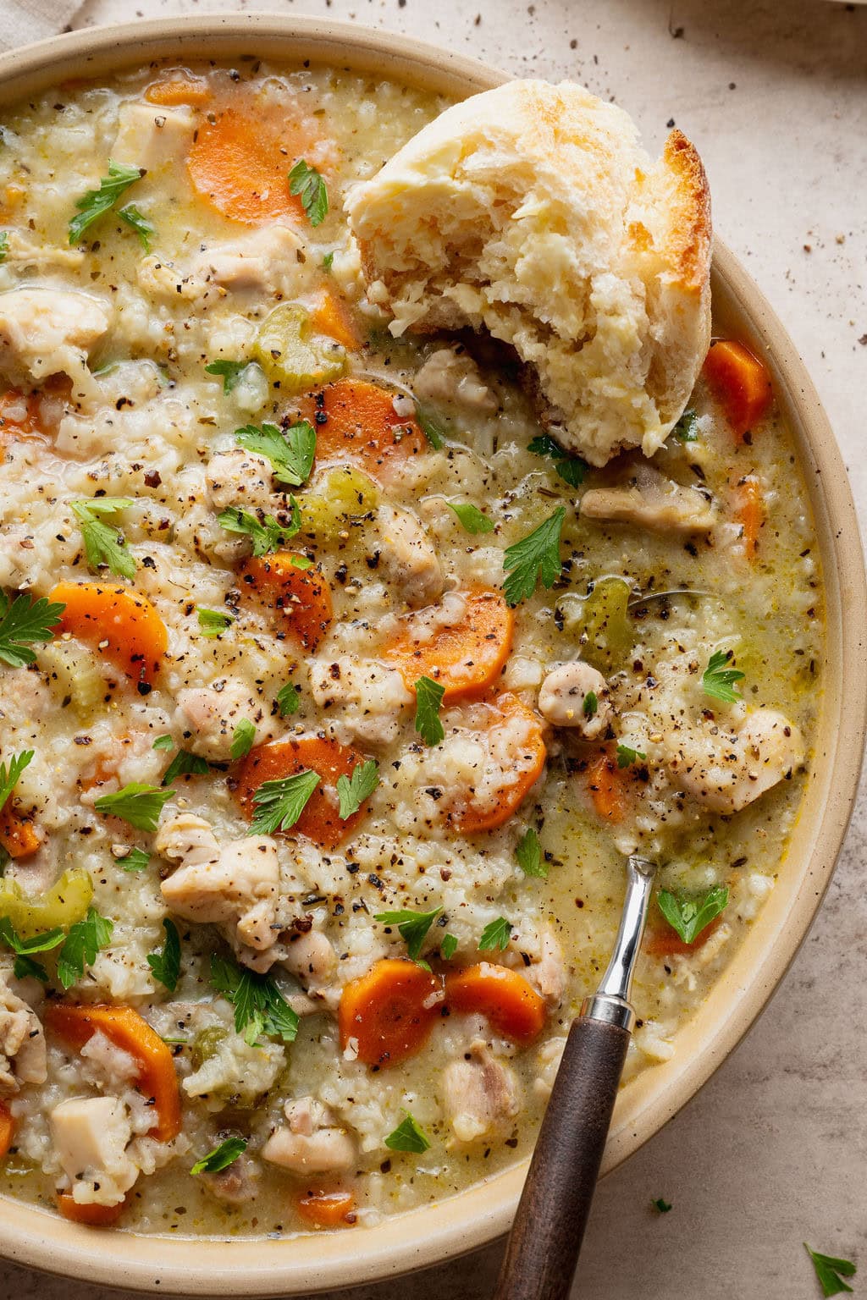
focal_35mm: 70
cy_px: 650
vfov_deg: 28.8
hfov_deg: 19.5
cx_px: 434
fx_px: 2529
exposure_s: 1/200
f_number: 13
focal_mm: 70
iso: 400
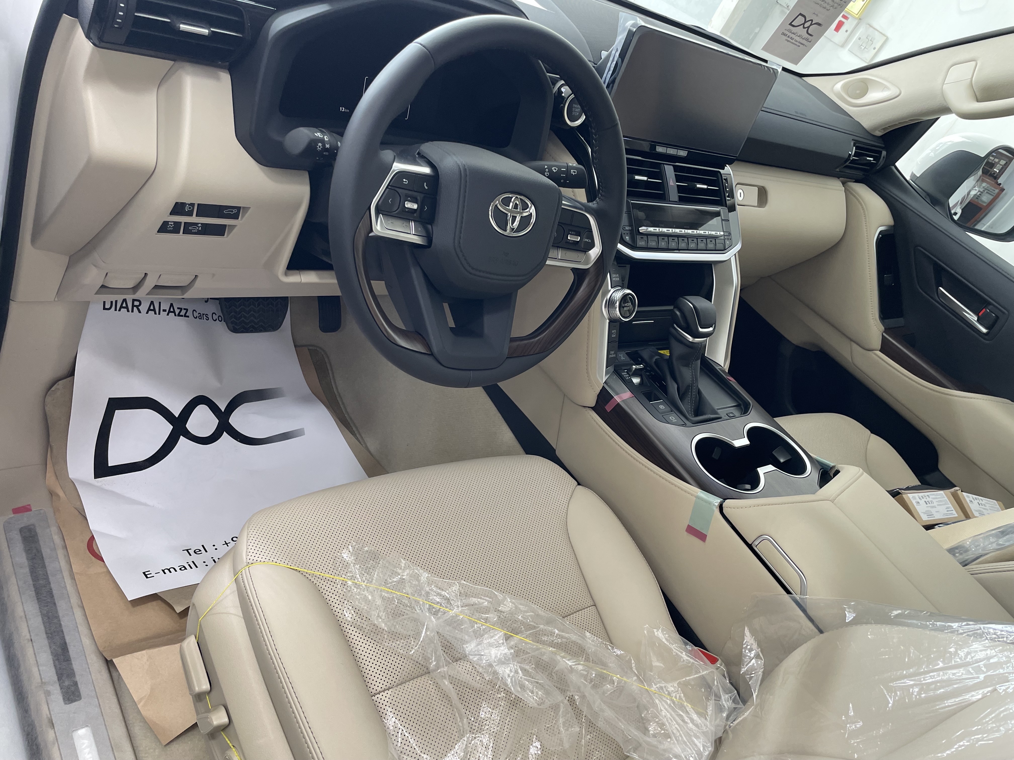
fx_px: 762
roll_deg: -29.9
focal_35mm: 26
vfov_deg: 53.1
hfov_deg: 67.3
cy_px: 380
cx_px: 507
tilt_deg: -35.9
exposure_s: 1/100
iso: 125
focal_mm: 4.2
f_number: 1.6
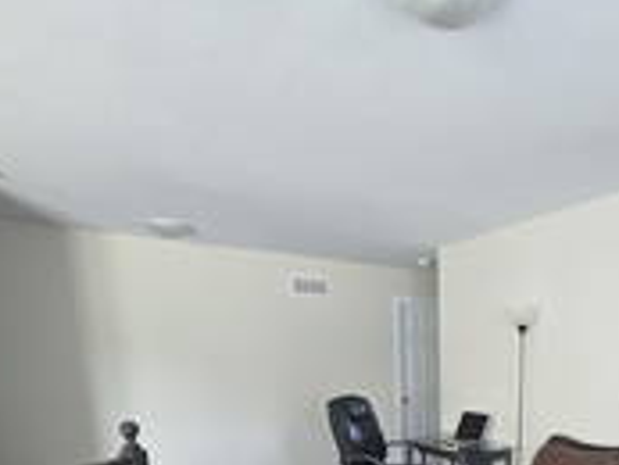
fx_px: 483
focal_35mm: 27
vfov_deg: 43.9
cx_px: 490
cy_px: 465
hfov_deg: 60.3
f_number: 2.2
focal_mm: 1.7
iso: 320
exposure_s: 1/60
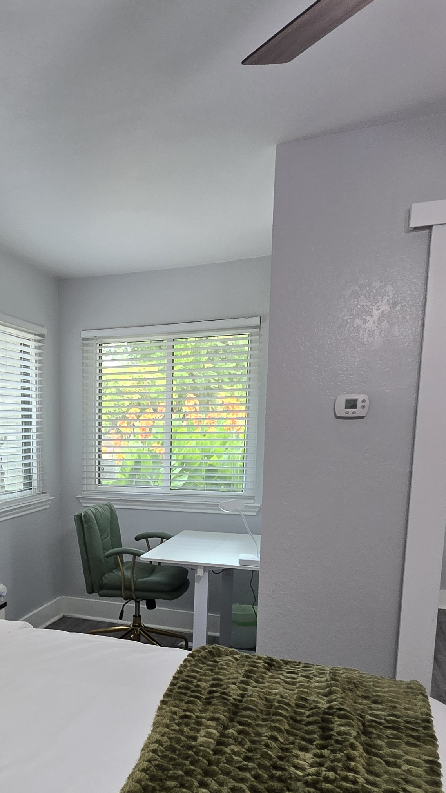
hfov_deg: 38.2
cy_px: 517
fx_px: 589
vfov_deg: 66.4
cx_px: 31
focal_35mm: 28
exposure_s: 1/60
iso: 100
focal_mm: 2.2
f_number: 2.2
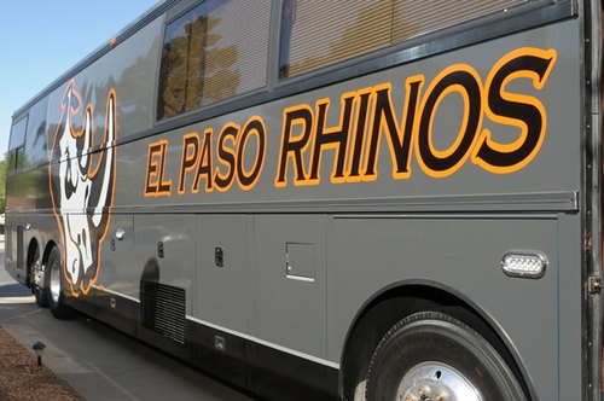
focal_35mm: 36
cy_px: 200
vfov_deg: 36.8
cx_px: 302
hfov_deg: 53.2
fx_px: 603
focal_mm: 24
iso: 200
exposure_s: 1/250
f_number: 9
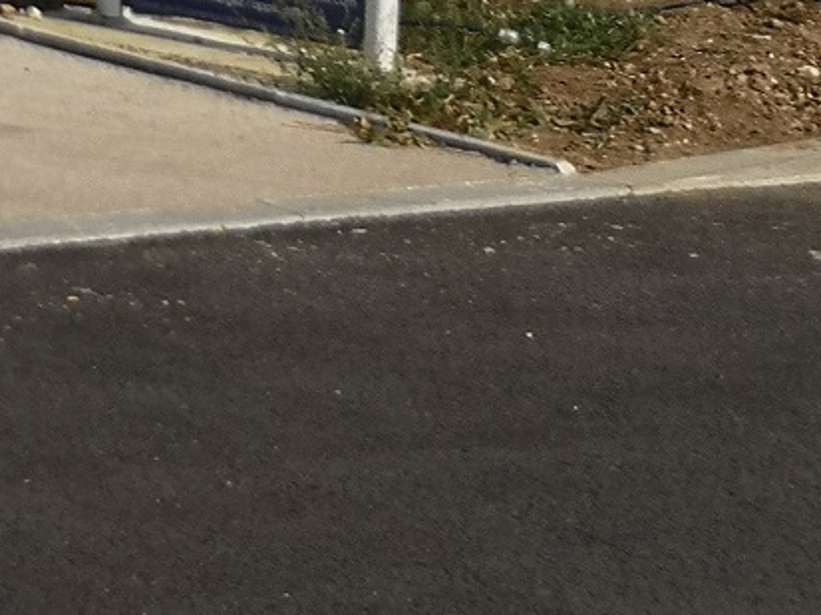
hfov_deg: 10.8
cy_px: -691
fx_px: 3791
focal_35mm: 160
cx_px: -1022
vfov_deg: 8.7
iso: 50
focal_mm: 3.95
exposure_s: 1/3521
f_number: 1.8
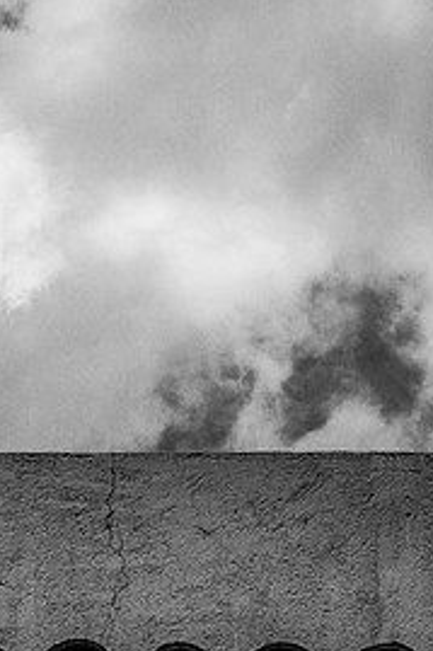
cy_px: 320
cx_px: -124
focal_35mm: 225
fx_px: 4064
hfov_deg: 6.1
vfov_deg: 9.2
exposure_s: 1/400
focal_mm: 98
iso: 320
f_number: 16
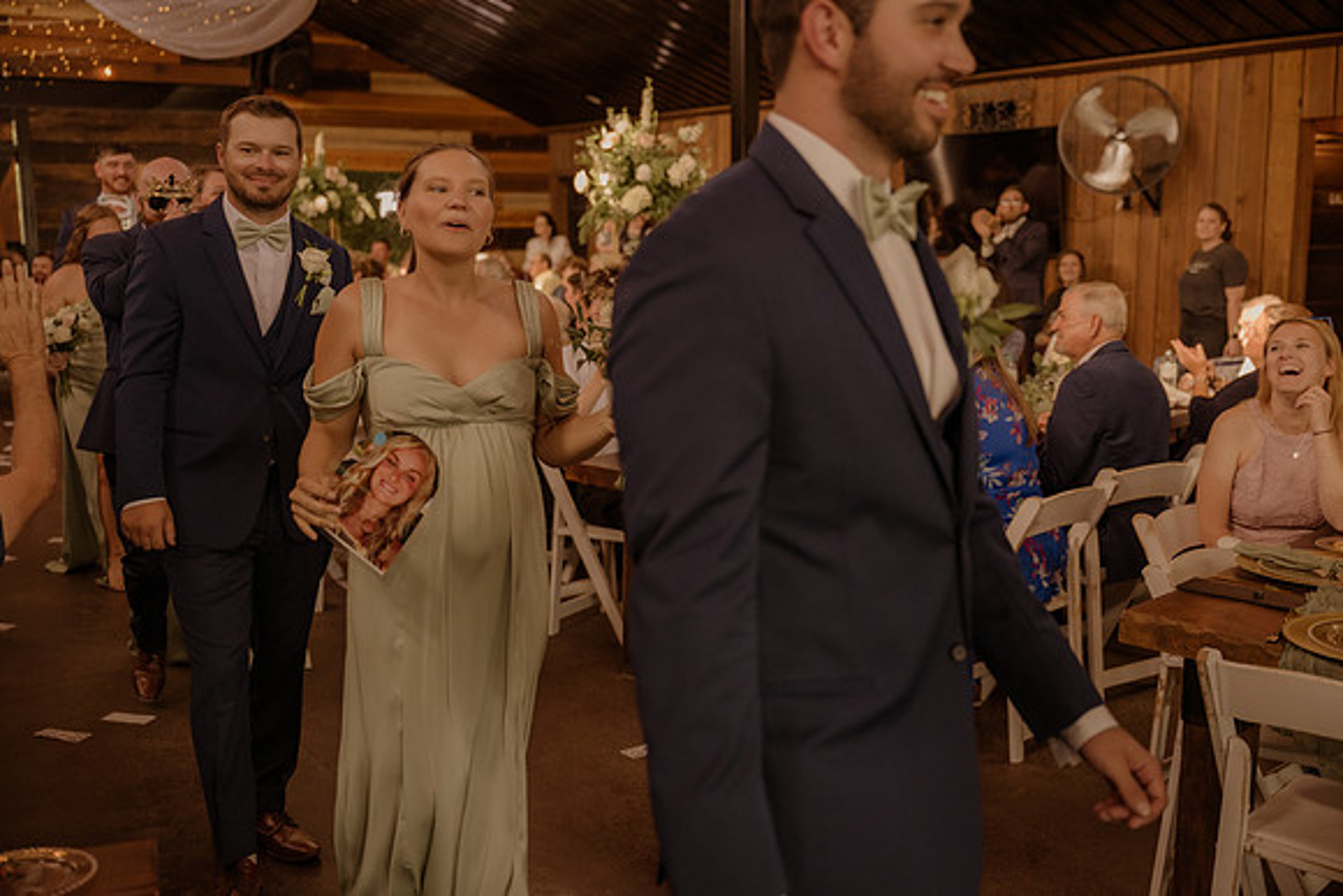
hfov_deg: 50.7
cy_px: 448
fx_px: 1418
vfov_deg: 35.1
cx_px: 672
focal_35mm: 38
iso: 1000
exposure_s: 1/320
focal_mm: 38
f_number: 2.8
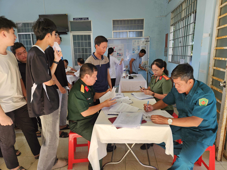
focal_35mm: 23
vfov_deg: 58.9
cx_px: 114
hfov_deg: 73.9
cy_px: 85
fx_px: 151
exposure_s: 1/180
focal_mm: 5.4
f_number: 1.8
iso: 64
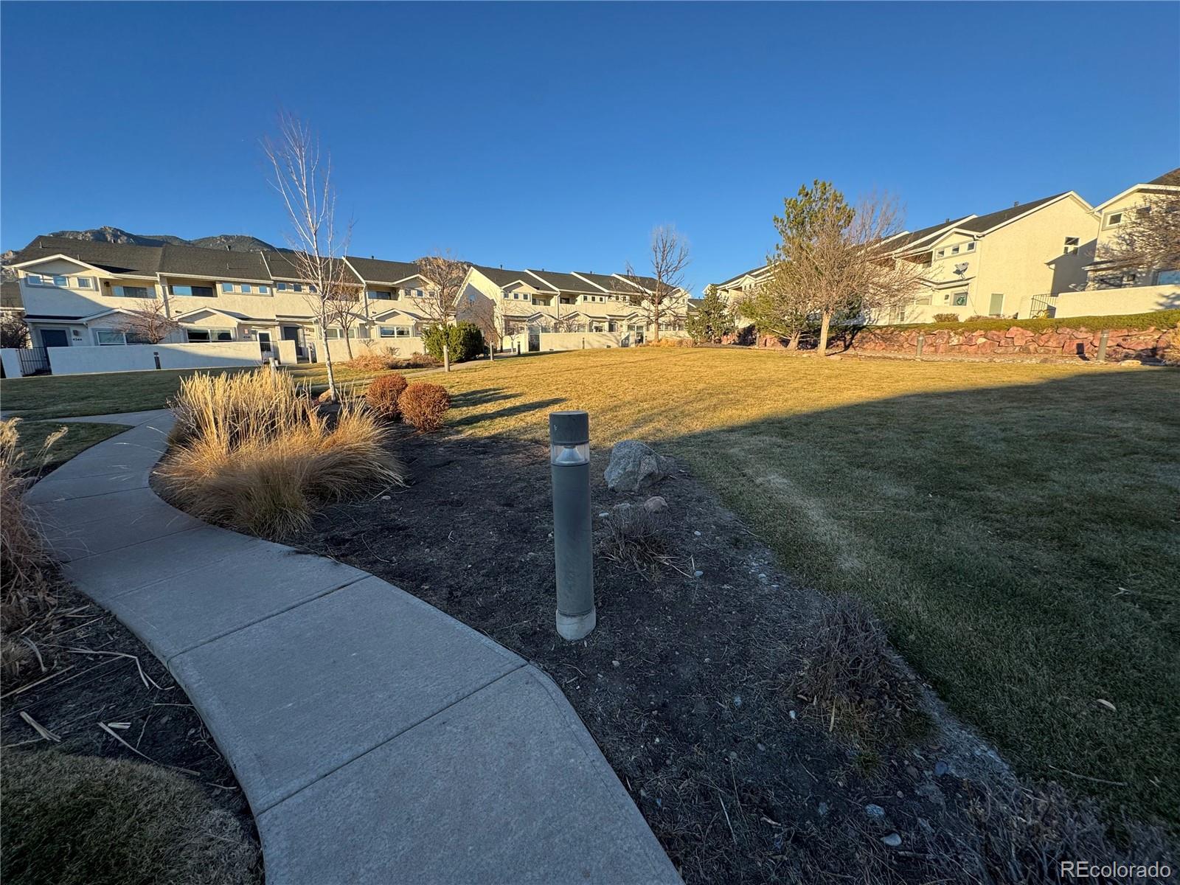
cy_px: 442
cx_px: 590
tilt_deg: -10.5
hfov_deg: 102.1
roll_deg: +0.3
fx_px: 477
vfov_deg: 85.7
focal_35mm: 14
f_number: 2.2
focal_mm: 2.22
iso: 40
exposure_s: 1/657
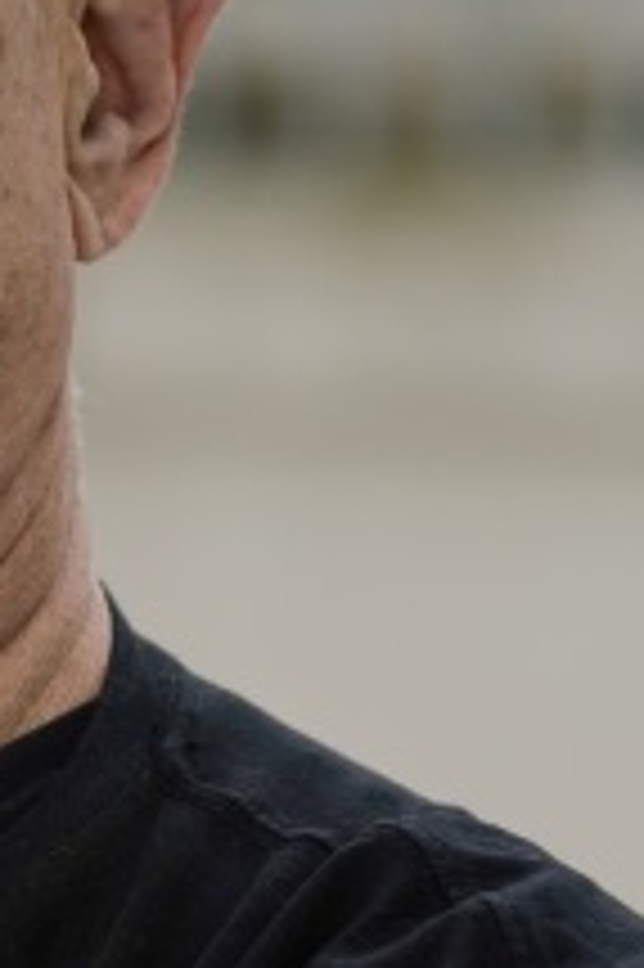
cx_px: -297
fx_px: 13733
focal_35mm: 511
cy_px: 743
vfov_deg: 4.0
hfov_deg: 2.7
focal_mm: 137
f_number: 5
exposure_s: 1/60
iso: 640
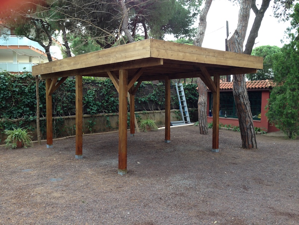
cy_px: 112
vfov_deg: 42.9
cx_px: 150
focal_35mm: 33
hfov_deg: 55.4
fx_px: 285
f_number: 2.4
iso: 50
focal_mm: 4.12
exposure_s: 1/120
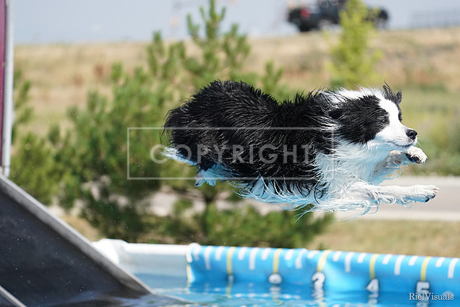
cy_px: 154
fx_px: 2556
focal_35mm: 200
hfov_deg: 10.3
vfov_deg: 6.9
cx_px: 230
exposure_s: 1/12800
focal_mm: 200
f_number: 5.6
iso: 4000
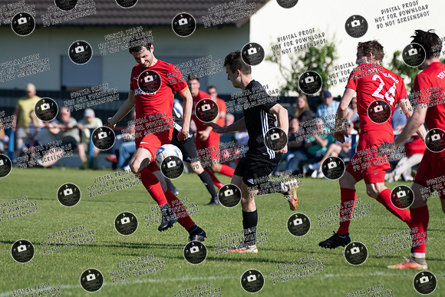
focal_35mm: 361
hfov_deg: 5.7
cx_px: 191
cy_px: 153
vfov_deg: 3.8
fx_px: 4461
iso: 320
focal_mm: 300
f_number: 5.6
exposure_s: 1/1600
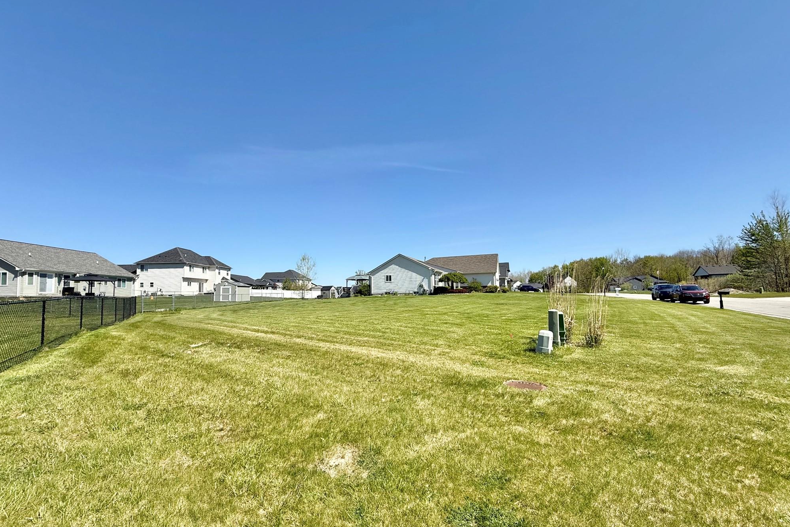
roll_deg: +0.9
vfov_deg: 77.2
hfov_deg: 100.4
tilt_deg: +3.2
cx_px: 393
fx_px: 329
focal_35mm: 15
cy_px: 280
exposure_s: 1/2611
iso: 50
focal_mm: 2.22
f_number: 2.2
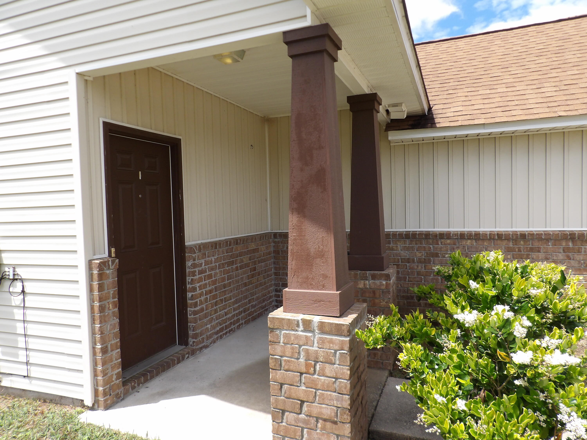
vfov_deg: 56.8
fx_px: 407
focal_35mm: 24
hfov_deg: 71.6
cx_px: 294
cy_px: 220
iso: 100
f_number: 3.2
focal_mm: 4.3
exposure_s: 1/724
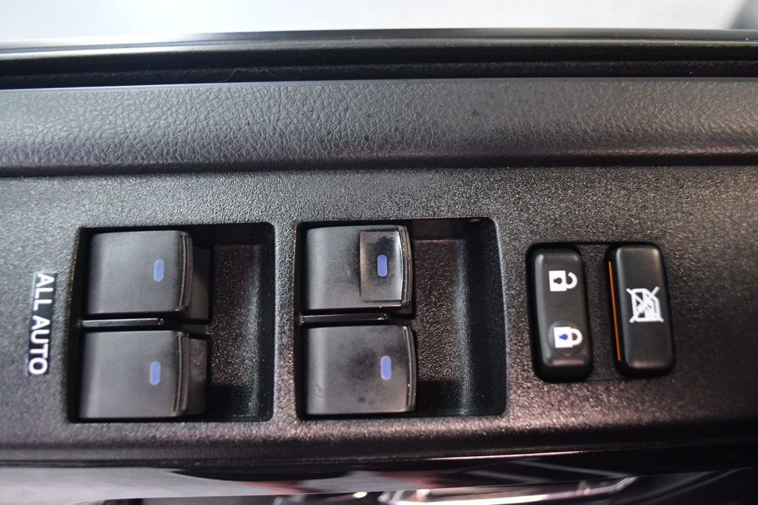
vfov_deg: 39.9
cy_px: 252
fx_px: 695
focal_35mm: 33
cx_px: 379
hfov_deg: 57.2
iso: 3600
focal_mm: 22
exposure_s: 1/60
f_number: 3.8
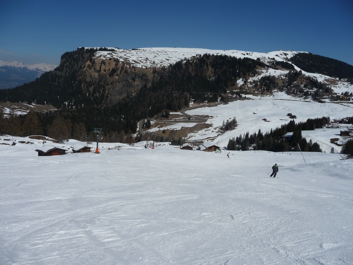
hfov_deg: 63.5
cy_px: 132
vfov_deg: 49.7
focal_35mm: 28
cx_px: 176
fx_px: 285
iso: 100
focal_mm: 4.7
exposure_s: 1/1000
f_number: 8
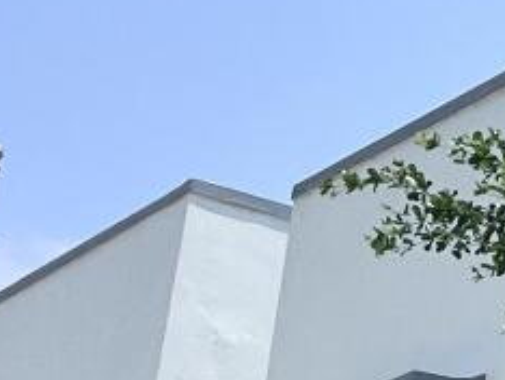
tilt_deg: +10.9
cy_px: 548
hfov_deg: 8.3
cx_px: 1492
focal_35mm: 202
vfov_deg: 7.3
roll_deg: +0.8
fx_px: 2950
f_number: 1.6
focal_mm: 5.1
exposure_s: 1/6494
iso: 50
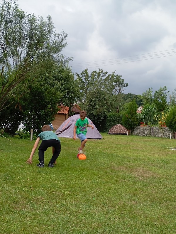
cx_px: 88
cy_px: 117
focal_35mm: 43
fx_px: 291
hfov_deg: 33.7
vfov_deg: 43.8
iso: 101
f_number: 1.8
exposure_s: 1/215
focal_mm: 4.27
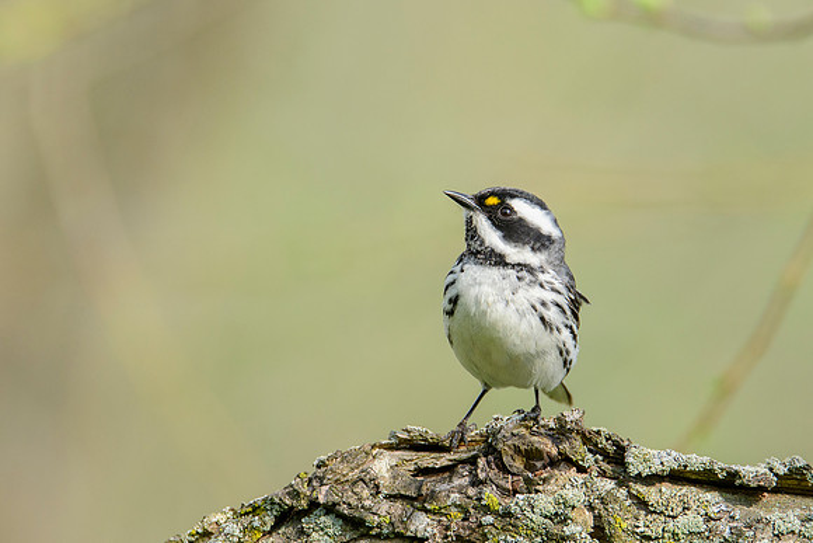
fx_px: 24358
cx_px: 468
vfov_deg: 1.3
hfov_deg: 1.9
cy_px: 223
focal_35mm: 1078
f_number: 8
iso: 400
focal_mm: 600
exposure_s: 1/400
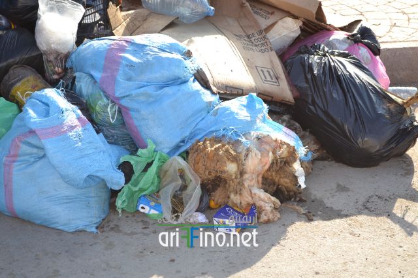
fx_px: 957
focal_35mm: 82
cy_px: 139
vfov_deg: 16.5
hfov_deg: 24.6
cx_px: 209
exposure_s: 1/200
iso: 100
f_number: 5.6
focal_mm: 55
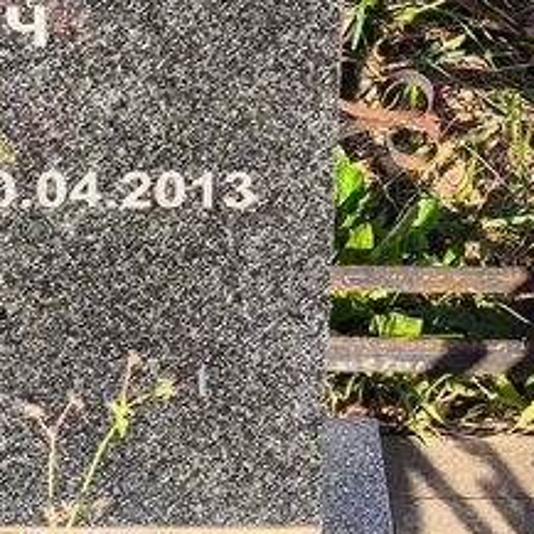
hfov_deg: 10.6
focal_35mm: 163
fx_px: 2845
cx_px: -63
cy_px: -12
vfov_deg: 10.6
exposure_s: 1/877
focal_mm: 4.71
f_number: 1.7
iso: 50
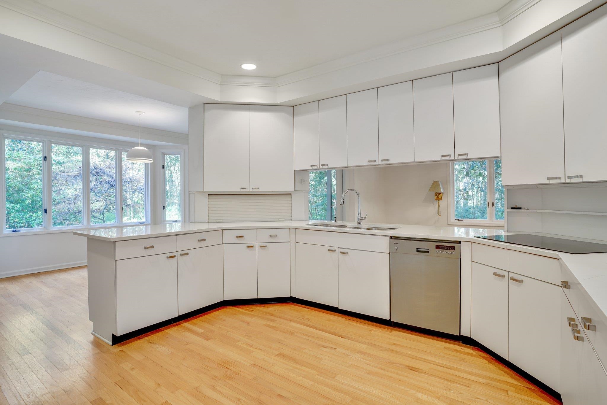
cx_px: 304
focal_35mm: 17
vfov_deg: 70.4
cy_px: 202
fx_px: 287
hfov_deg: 93.3
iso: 100
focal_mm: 17
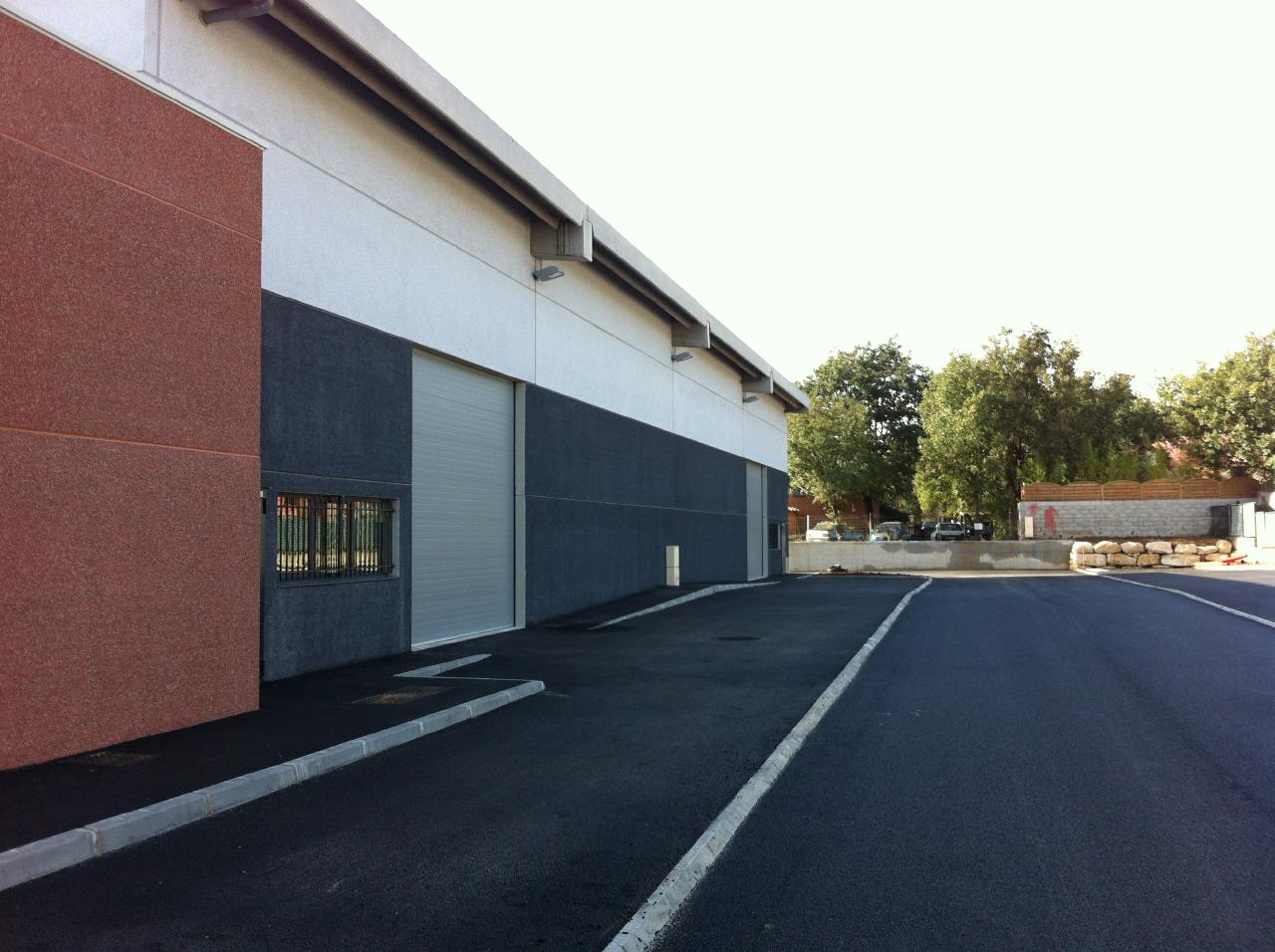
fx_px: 1287
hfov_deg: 52.7
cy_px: 476
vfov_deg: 40.6
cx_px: 638
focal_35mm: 35
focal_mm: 3.85
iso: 80
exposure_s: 1/321
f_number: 2.8
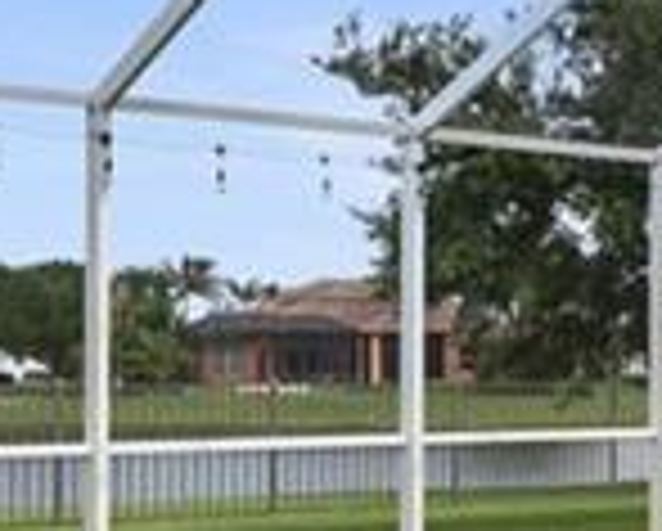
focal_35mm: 98
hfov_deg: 17.2
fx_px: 1923
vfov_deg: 15.7
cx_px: 1054
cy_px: 288
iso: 320
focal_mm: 10
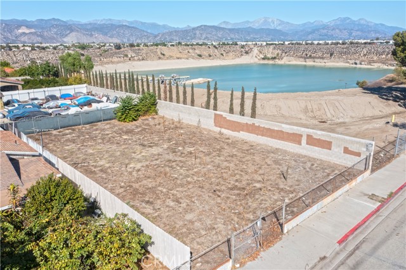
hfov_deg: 65.5
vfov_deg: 46.4
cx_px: 203
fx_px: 316
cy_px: 135
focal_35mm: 28
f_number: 5.6
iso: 100
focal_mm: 10.26
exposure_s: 1/320
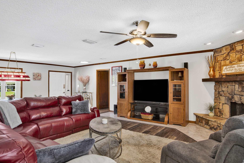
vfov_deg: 61.9
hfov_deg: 83.9
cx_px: 130
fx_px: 136
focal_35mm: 20
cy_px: 83
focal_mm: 18
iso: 200
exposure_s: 1/6
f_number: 11
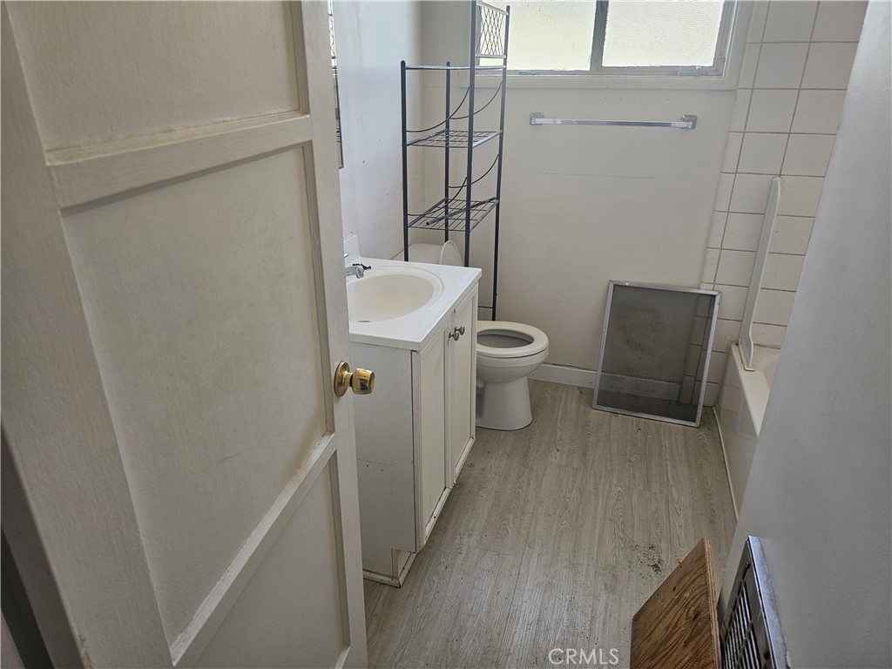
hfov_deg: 73.9
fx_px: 593
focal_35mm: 23
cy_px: 334
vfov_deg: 58.9
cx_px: 446
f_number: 1.7
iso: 80
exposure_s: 1/72.1
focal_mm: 6.3
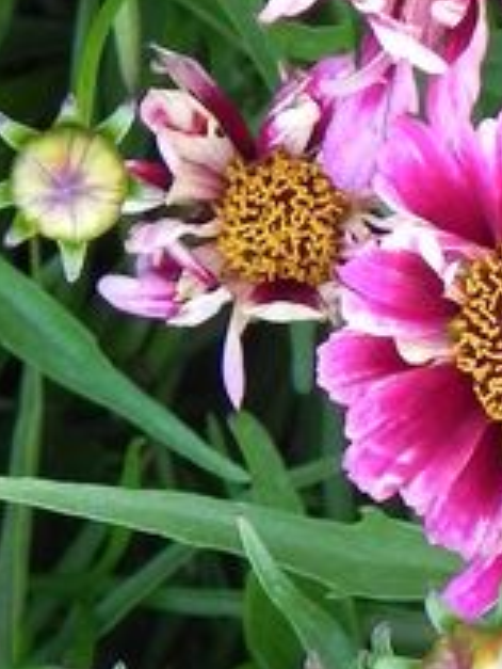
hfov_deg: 9.4
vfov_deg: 12.5
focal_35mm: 157
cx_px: 409
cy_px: 189
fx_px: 3033
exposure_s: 1/60
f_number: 4
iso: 160
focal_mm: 7.3
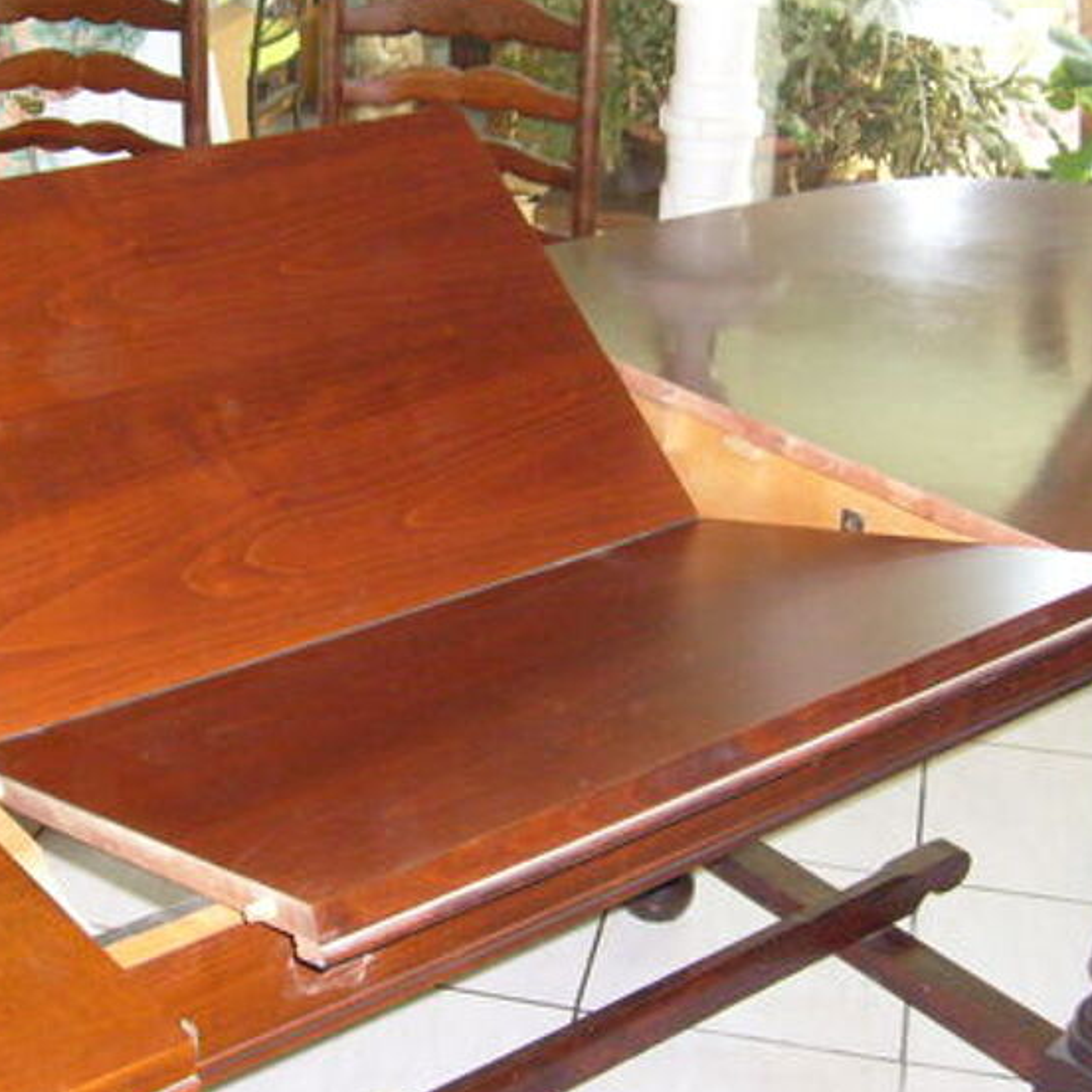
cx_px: 425
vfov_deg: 30.6
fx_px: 1999
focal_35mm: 56
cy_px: 512
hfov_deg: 30.5
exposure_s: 1/45
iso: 160
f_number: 2.8
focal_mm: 5.8
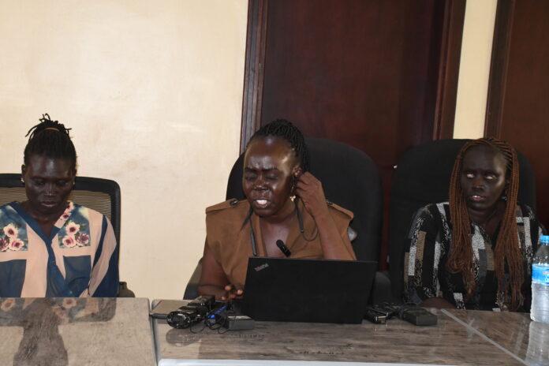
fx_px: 915
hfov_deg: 33.4
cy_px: 183
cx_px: 274
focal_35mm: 60
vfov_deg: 22.6
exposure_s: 1/60
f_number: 11
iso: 4000
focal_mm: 40
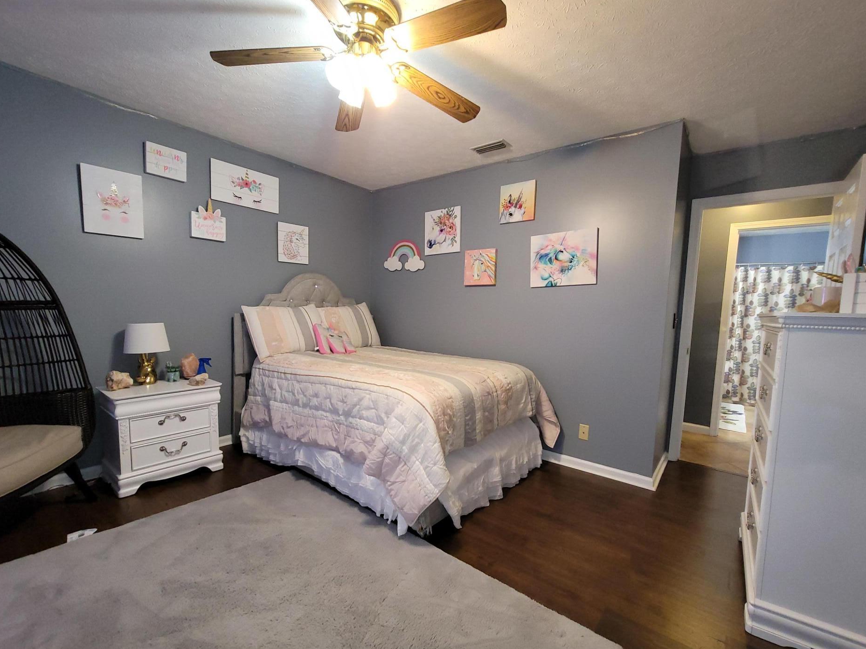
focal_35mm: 14
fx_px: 350
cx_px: 432
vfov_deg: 85.6
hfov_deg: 102.1
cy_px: 347
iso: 320
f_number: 2.2
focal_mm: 2.2
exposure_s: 1/39
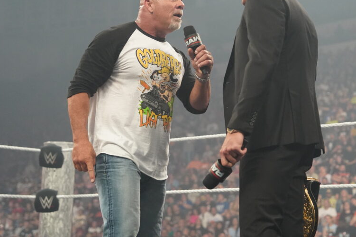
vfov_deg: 18.2
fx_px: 742
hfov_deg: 26.9
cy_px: 84
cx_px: 209
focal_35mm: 75
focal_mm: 55
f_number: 2.8
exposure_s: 1/800
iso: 6400
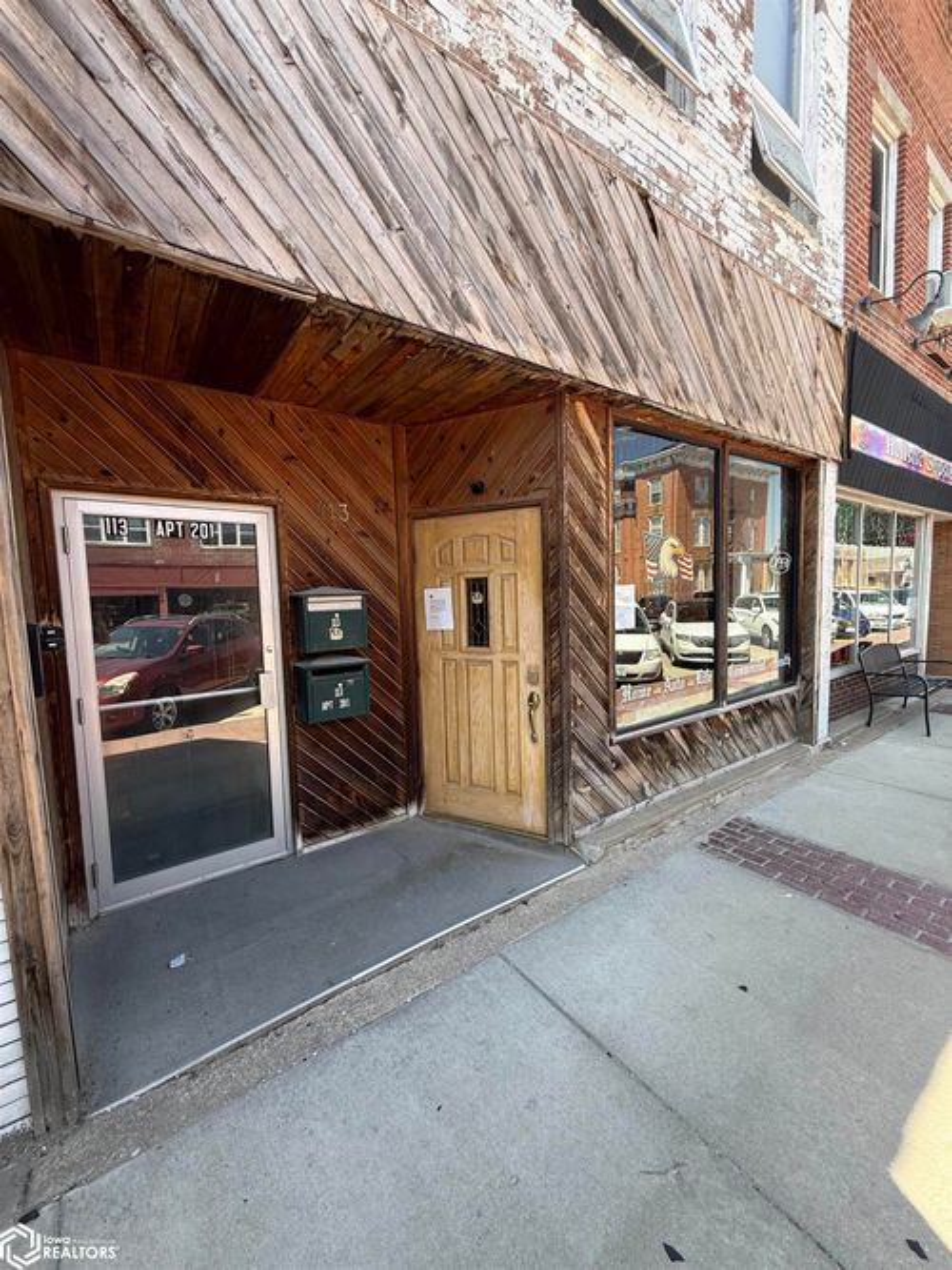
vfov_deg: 102.1
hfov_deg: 85.7
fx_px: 514
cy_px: 635
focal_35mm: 14
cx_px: 476
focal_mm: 2.22
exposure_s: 1/226
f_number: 2.2
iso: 50
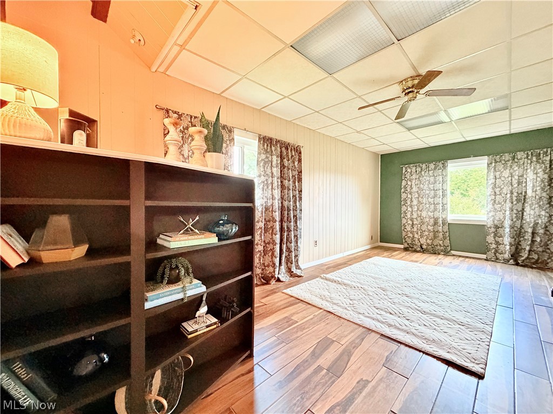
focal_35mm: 14
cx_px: 276
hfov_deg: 102.1
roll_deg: -0.8
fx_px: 224
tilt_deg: -2.0
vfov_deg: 85.7
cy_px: 207
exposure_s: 1/60
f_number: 2.2
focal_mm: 2.22
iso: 500
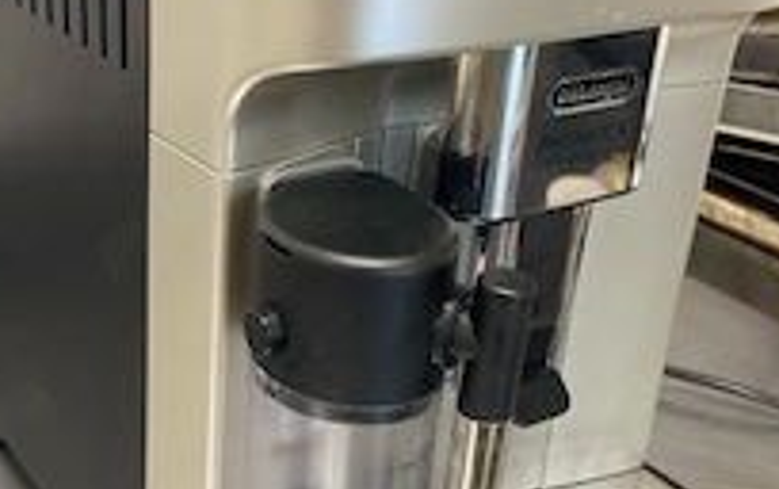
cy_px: 222
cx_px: 294
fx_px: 1148
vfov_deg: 24.0
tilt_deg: -25.0
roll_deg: -3.9
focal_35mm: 54
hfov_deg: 37.3
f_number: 1.6
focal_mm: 4.2
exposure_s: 1/60
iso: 200
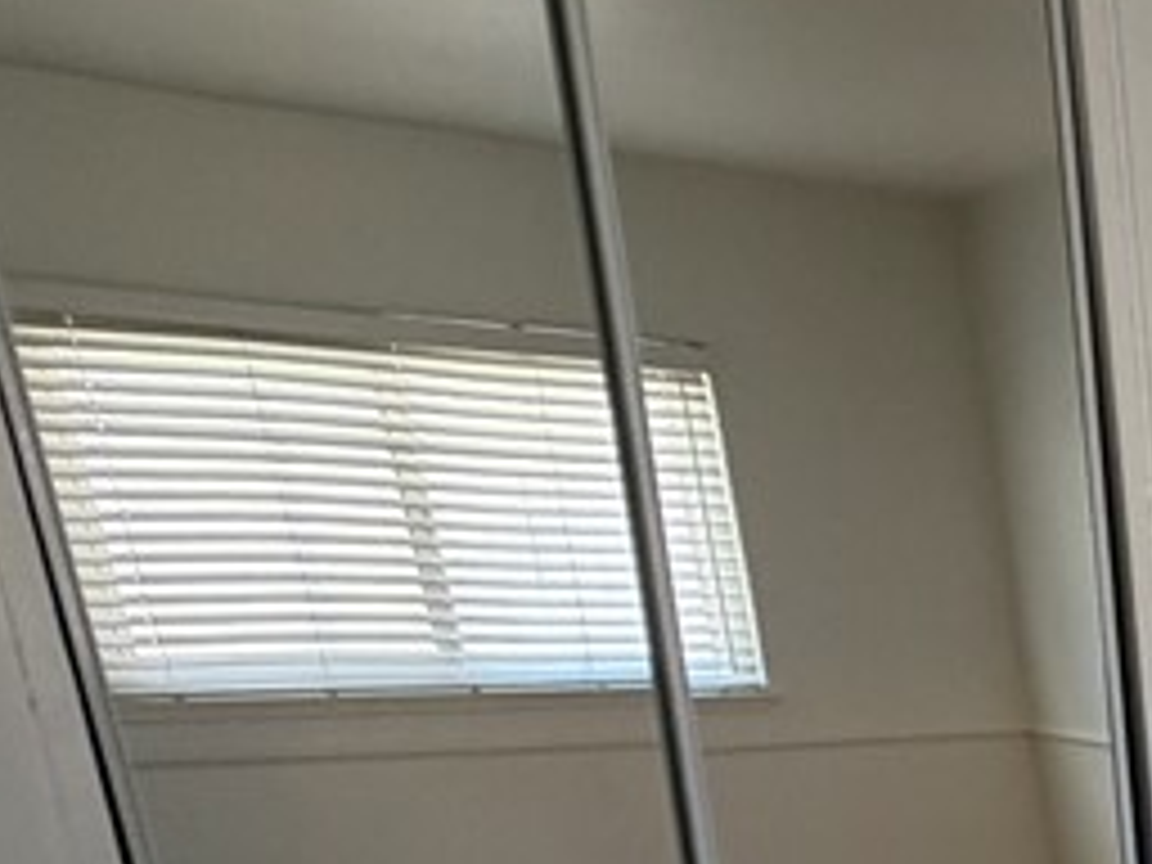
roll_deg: +0.2
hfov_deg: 25.1
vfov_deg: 22.9
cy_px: 1161
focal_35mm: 56
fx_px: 1864
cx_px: 1778
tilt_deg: -18.9
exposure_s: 1/60
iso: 250
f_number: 2.2
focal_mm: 2.22
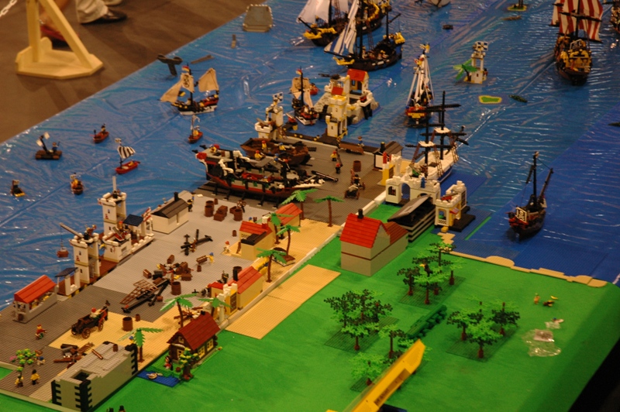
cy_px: 206
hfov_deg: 22.6
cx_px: 310
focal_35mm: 90
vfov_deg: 15.2
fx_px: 1549
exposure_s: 1/40
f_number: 4.5
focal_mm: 60
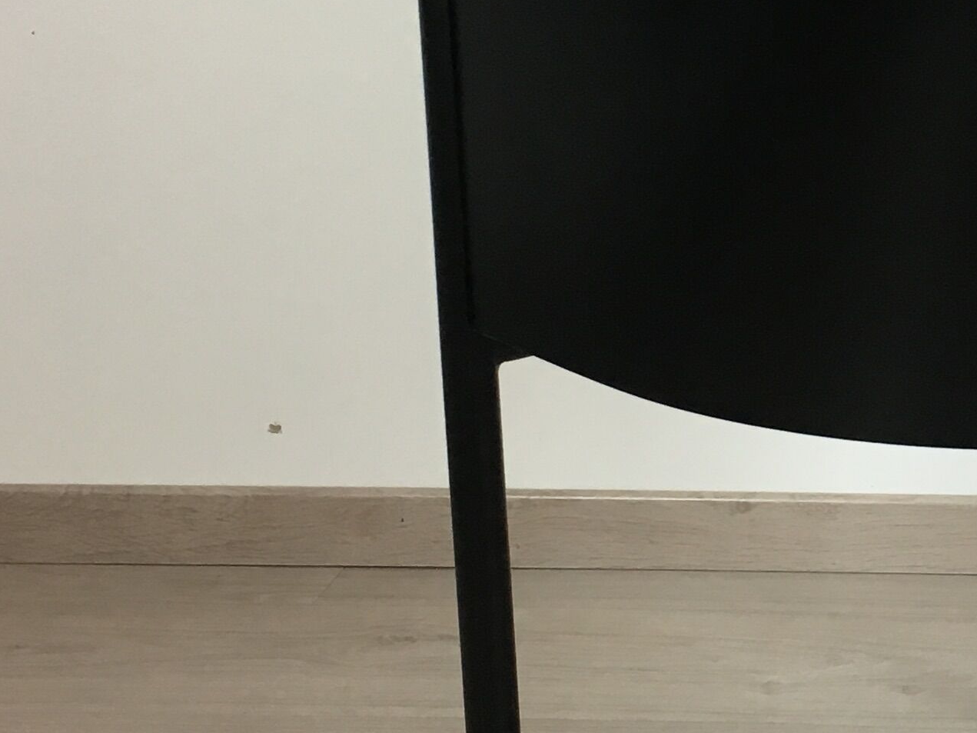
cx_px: 1056
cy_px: 272
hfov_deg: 20.4
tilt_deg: -14.1
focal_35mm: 92
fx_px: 2596
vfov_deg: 16.0
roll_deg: -0.7
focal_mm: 4.15
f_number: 2.2
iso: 40
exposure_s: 1/33
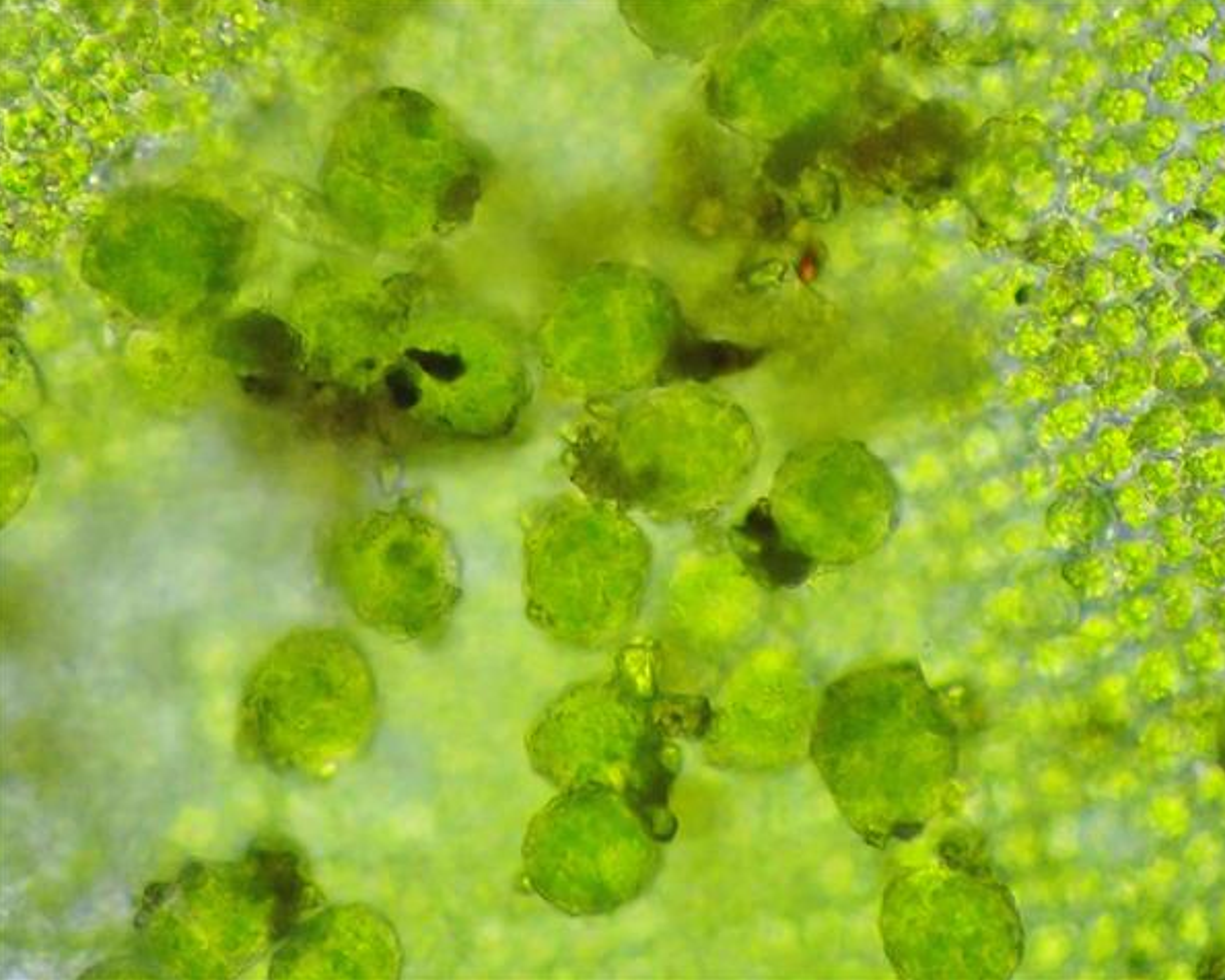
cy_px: 488
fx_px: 2320
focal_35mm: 64
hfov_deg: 29.6
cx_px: 653
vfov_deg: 23.8
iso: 800
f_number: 3.6
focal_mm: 11.01
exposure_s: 1/30
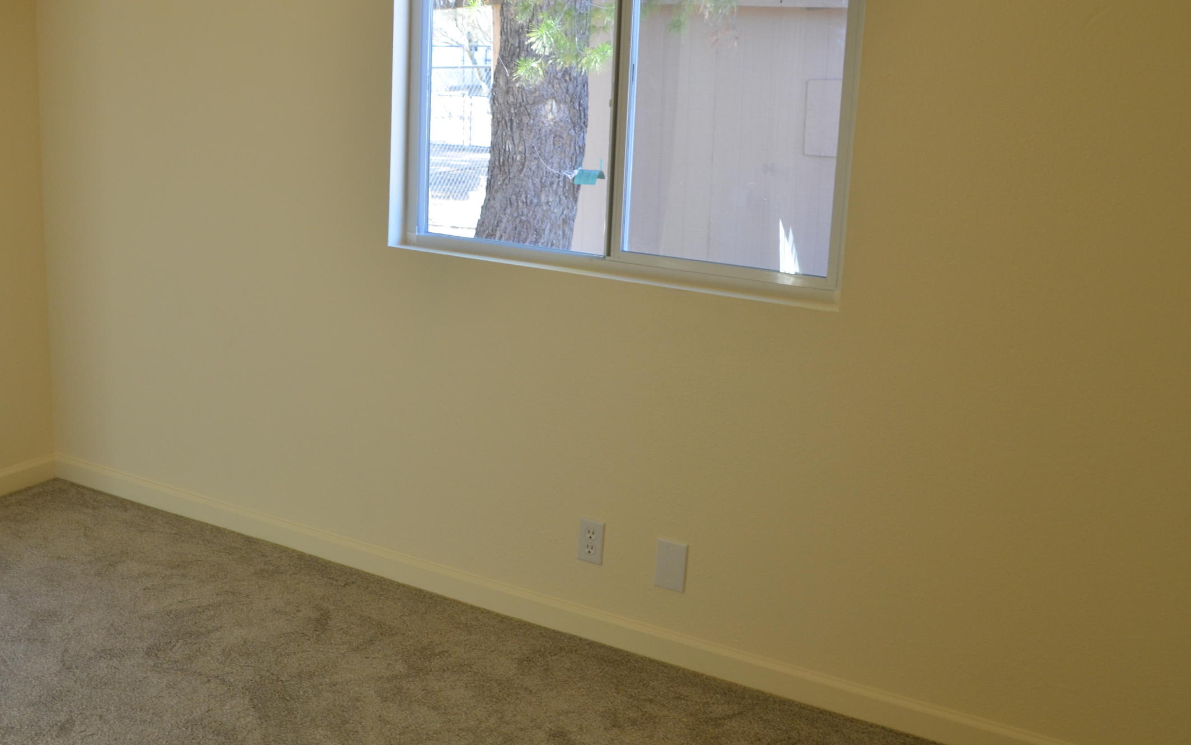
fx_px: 1396
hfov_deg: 45.5
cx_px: 401
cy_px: 346
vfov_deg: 29.9
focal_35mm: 43
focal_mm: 20
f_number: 5
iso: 400
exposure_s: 1/100
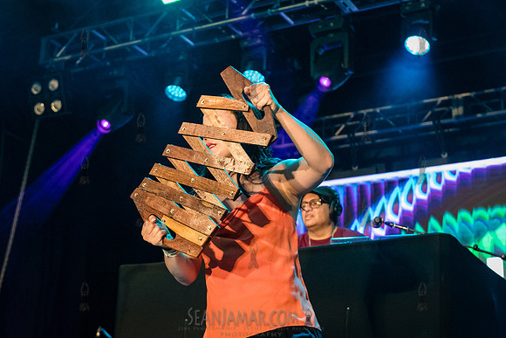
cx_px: 231
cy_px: 168
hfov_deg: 27.5
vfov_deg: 18.6
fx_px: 1032
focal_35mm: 73
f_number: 4
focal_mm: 58
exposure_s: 1/500
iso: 6400
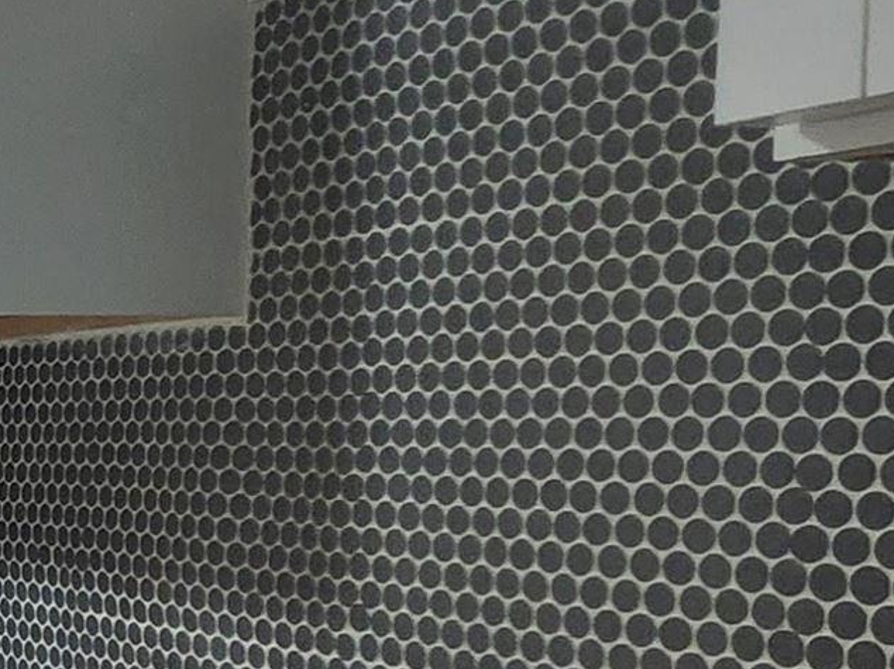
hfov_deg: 16.8
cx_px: -1093
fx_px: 1626
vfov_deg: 23.1
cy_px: 490
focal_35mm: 63
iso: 250
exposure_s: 1/60
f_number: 2.2
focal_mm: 2.2
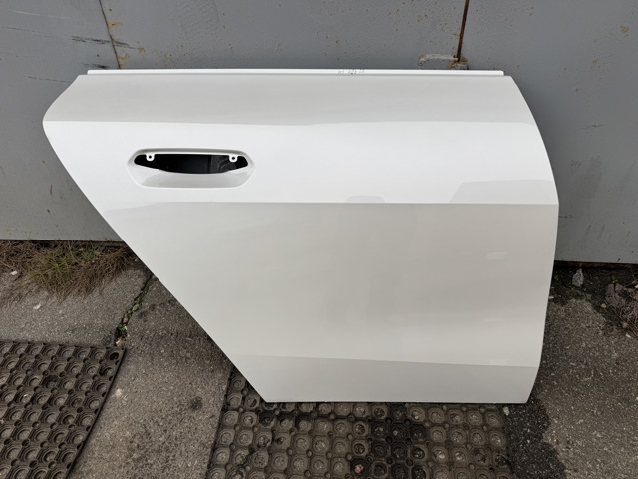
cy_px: 240
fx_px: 442
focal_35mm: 24
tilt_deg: -39.4
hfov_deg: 71.6
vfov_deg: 56.8
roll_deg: +1.5
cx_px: 319
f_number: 1.78
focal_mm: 6.76
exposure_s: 1/658
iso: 80
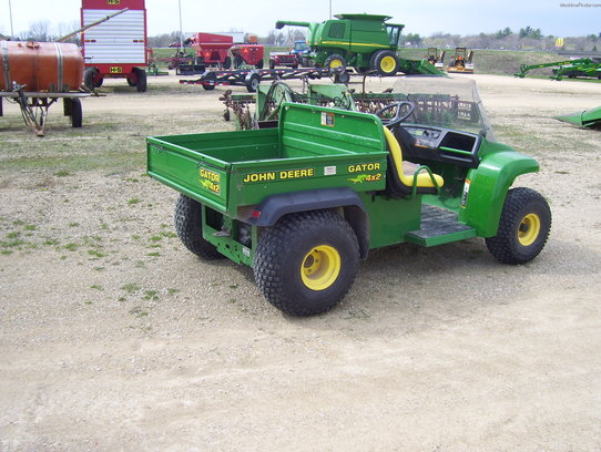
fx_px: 626
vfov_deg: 39.7
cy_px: 226
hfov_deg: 51.3
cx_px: 300
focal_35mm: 36
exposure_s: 1/320
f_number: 4.8
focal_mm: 6
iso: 80
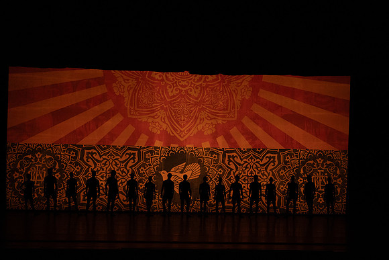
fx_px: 1081
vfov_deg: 13.7
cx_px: 194
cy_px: 130
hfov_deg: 20.4
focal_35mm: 100
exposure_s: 1/400
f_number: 6.3
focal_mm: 100
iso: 6400
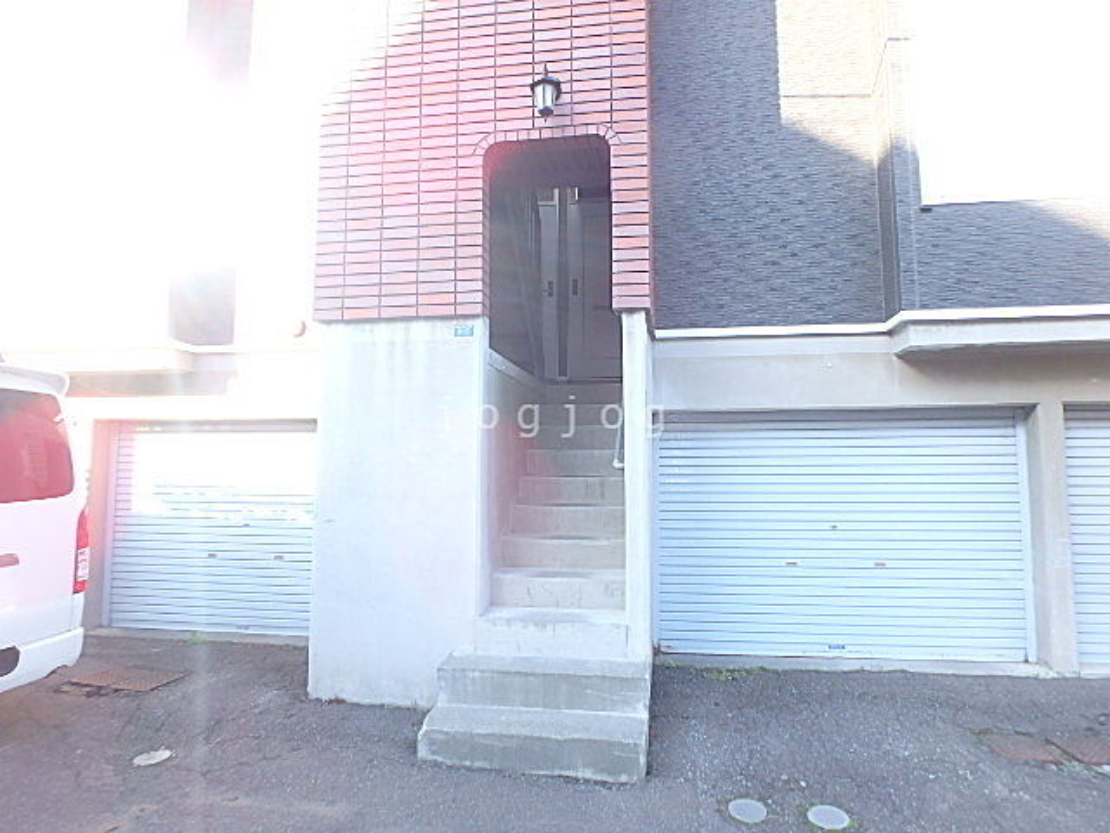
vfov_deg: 63.4
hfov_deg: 79.0
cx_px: 555
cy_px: 416
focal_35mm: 21
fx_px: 673
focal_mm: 3.7
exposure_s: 1/60
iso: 125
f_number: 3.5
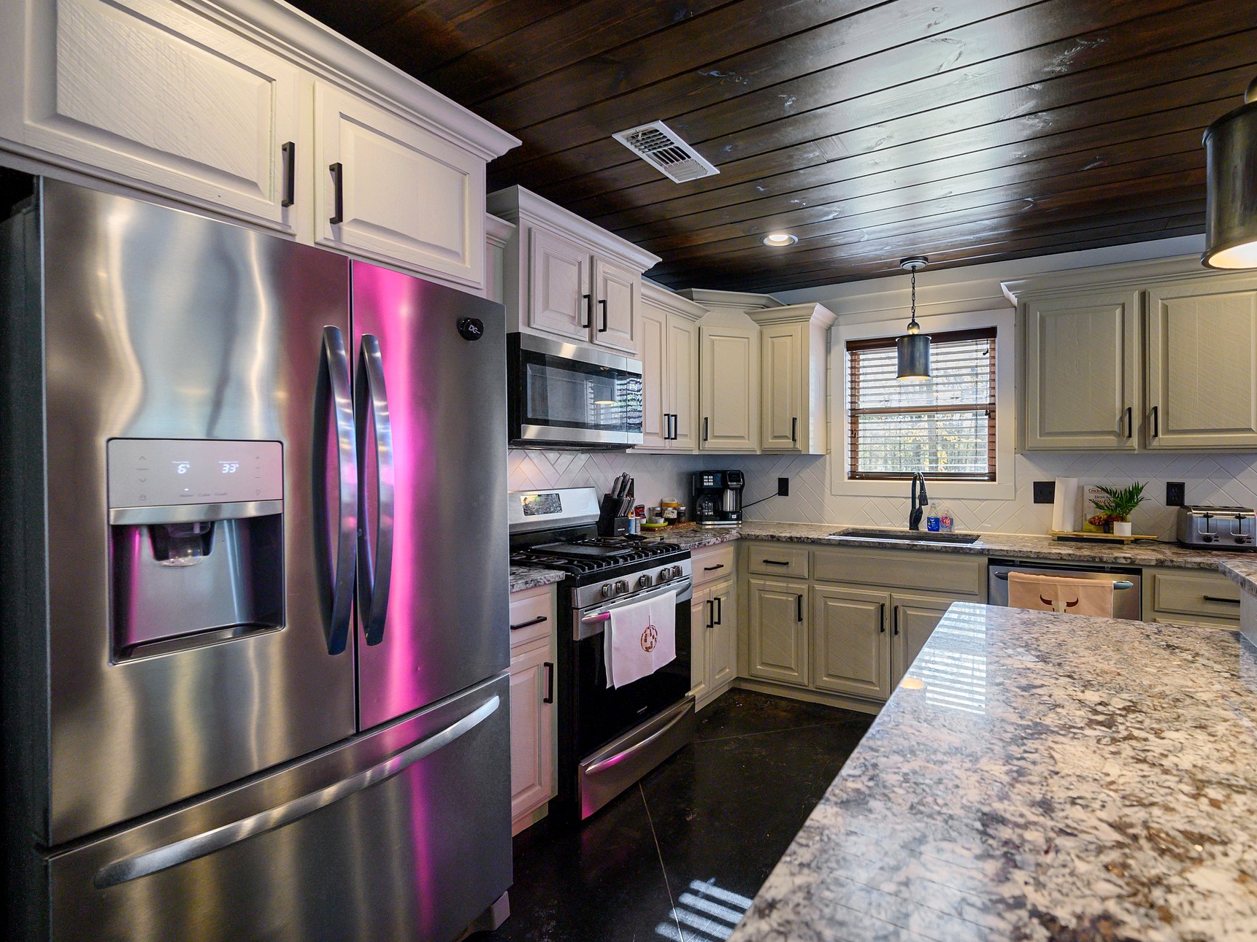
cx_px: 746
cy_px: 458
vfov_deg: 78.1
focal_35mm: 16
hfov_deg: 93.4
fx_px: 581
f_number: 4
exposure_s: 1/125
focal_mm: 14
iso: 500
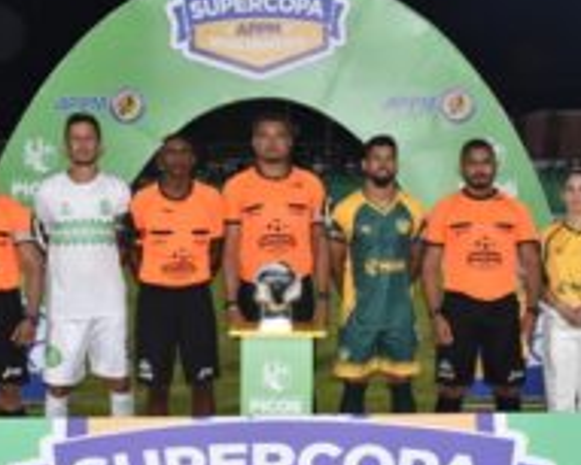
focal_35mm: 89
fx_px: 1530
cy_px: 249
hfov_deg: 21.5
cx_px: 274
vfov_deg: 17.3
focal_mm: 31
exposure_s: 1/60
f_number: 5
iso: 1000
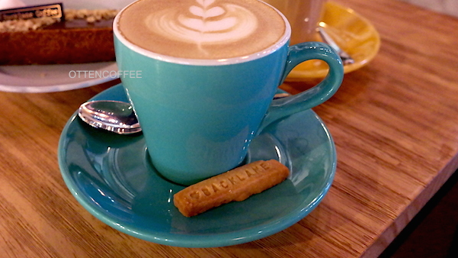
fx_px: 559
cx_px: 202
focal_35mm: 46
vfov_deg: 25.7
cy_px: 74
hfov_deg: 44.5
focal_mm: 22
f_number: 4
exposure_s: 1/30
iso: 3200
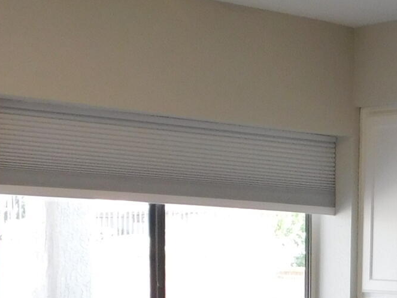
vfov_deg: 13.5
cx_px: 442
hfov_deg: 18.2
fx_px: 1193
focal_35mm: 104
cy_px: 433
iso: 125
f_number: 3
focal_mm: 4
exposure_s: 1/60
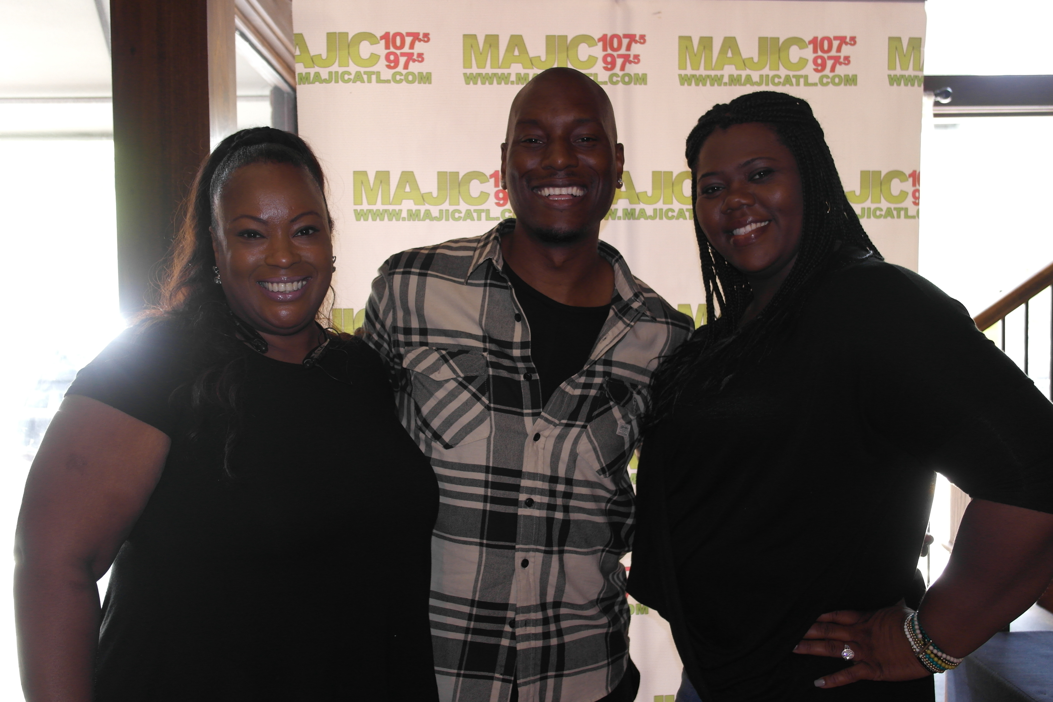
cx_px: 526
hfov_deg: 61.9
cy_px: 351
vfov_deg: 43.6
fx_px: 877
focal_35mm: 30
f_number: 3.5
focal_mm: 20
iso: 400
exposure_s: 1/40
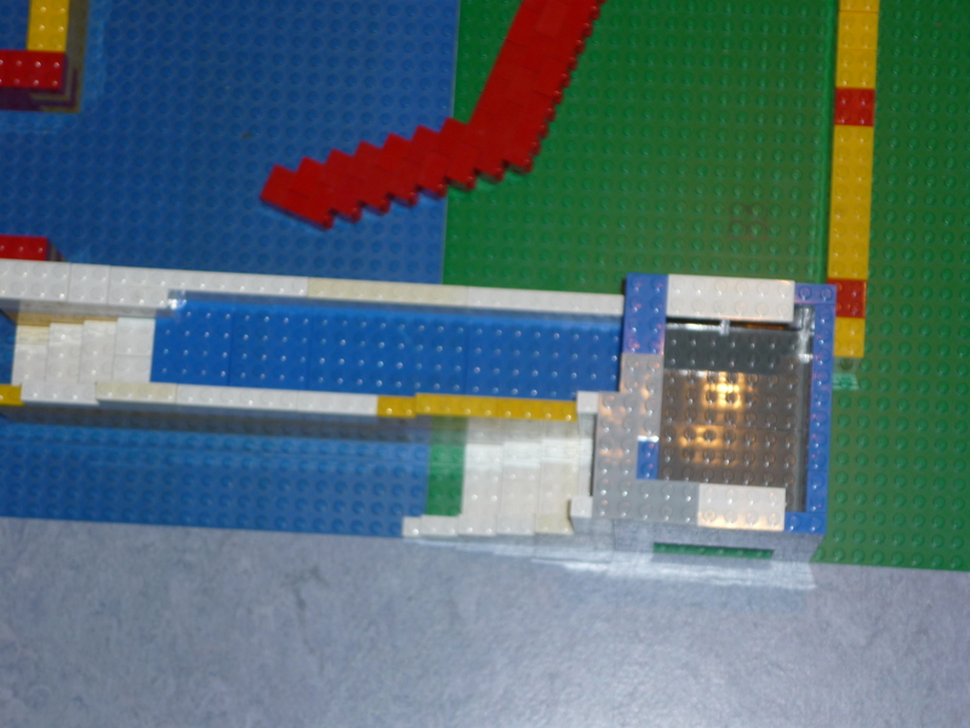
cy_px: 364
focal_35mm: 88
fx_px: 2466
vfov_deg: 16.8
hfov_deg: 22.3
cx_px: 485
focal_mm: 14.6
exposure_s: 1/50
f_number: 4.6
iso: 100
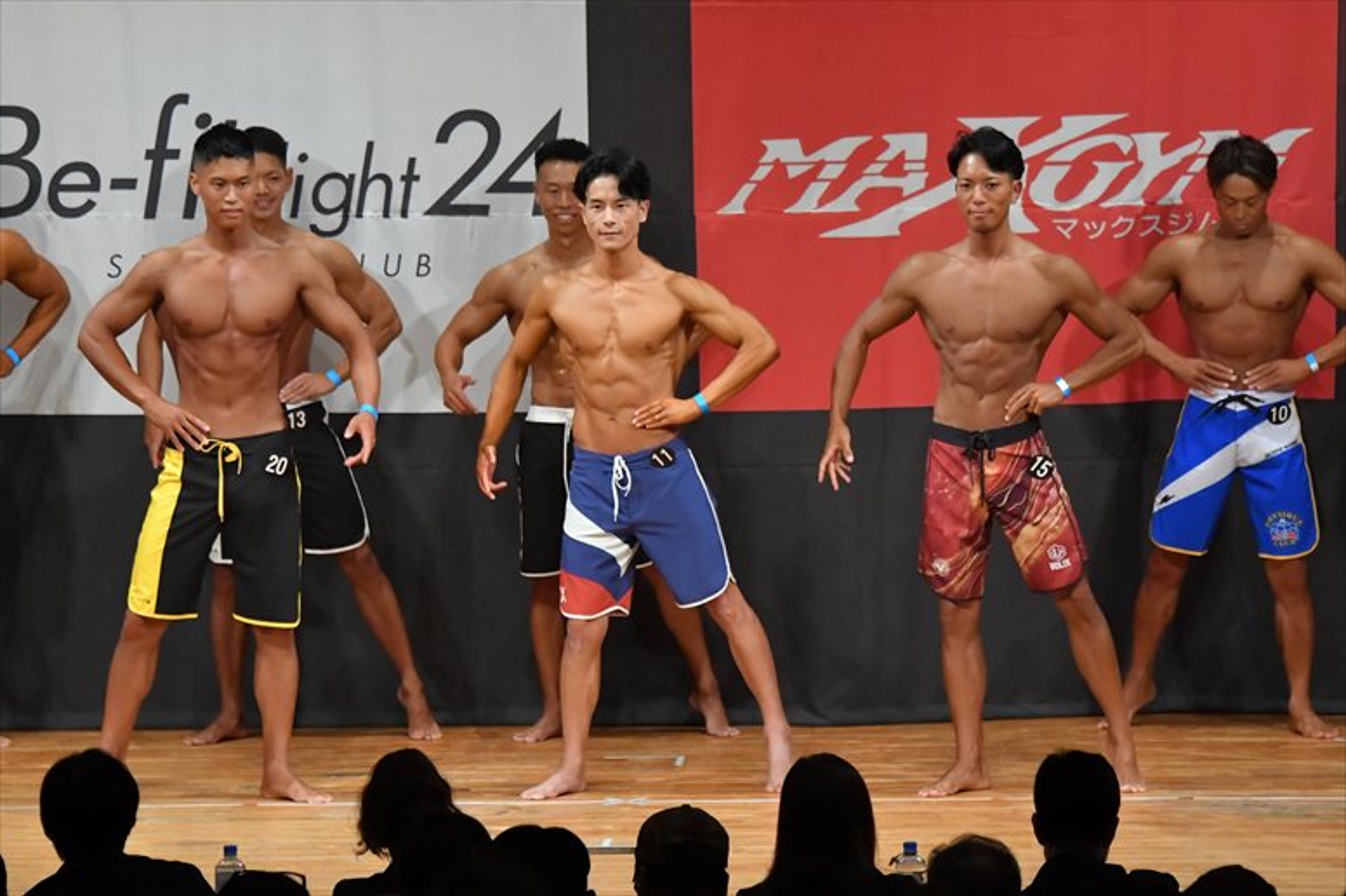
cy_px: 448
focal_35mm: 225
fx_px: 8409
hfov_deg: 9.2
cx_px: 673
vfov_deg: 6.1
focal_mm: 150
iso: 7200
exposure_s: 1/400
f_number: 5.6
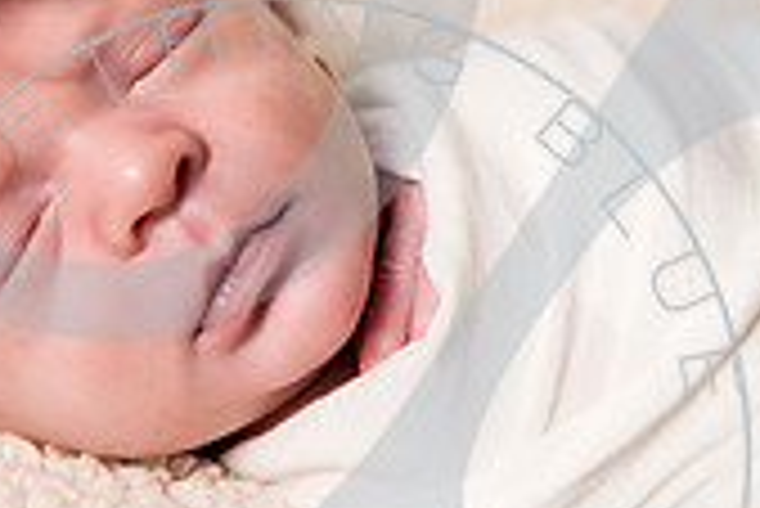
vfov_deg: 11.4
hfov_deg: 17.0
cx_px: 513
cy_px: 79
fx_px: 2535
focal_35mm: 120
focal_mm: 35
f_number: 2.8
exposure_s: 1/250
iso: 100
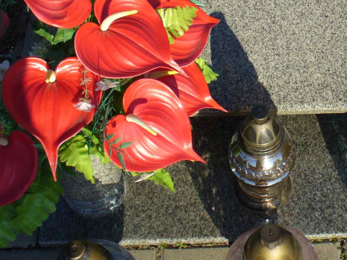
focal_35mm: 70
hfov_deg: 26.7
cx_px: 323
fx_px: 702
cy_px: 35
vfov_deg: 20.7
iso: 80
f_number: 5.6
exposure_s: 1/250
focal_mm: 6.1
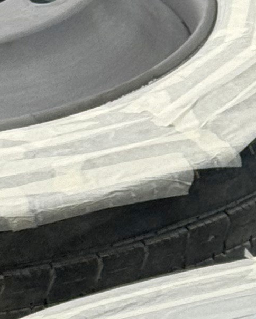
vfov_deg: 6.2
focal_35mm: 312
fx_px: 2955
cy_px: 404
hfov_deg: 4.9
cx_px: 381
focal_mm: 6.76
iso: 50
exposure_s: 1/60
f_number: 1.78
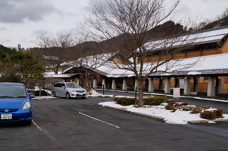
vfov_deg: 29.8
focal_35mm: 45
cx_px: 114
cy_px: 76
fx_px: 285
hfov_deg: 43.7
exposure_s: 1/80
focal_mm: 30
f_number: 9
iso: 100
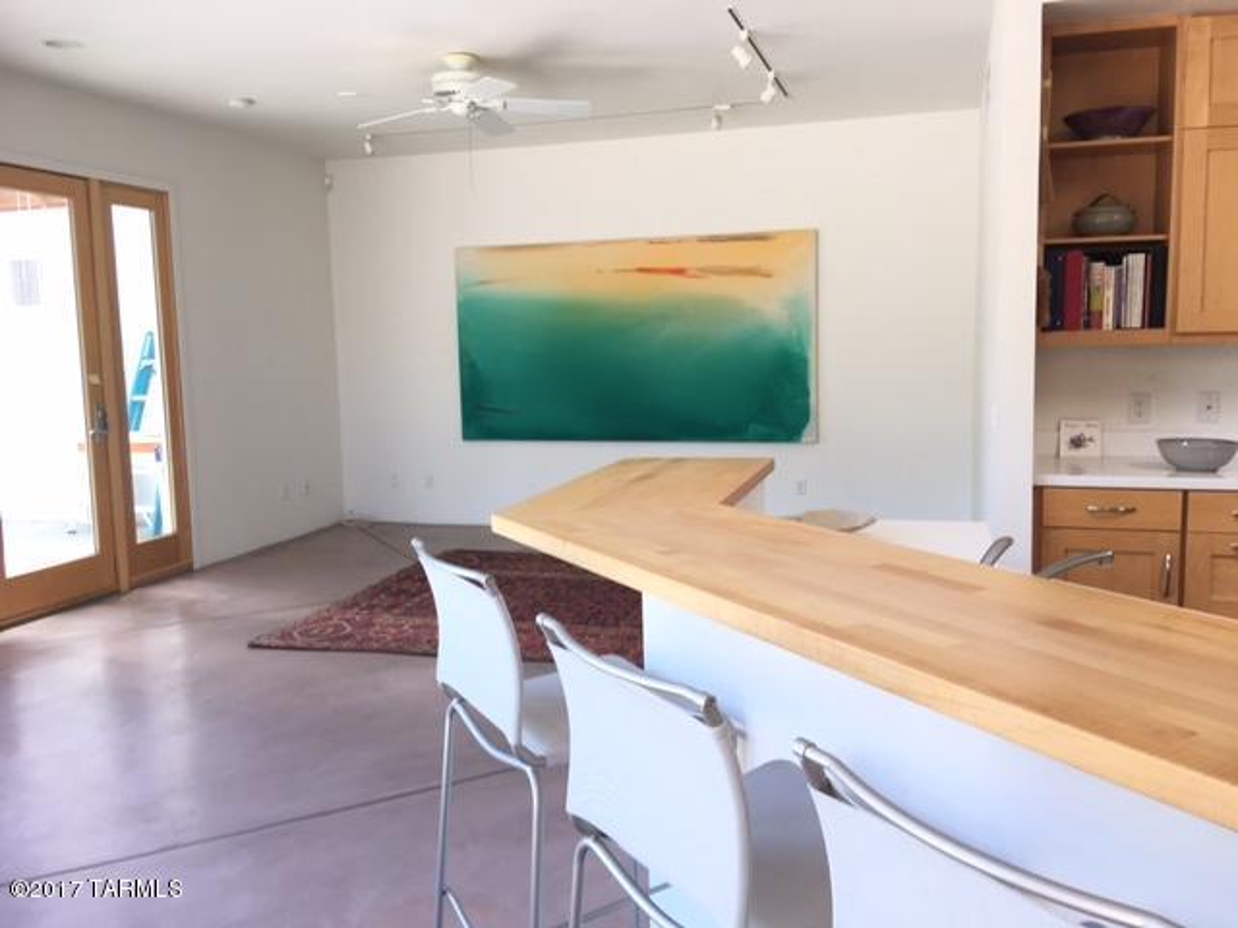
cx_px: 619
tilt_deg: -4.5
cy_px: 464
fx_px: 1037
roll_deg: +1.3
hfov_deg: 61.7
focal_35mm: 29
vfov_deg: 48.2
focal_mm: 4.15
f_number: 2.2
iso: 25
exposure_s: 1/40
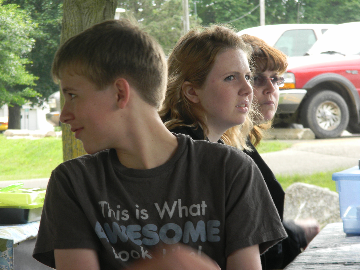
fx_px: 1539
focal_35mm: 148
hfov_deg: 13.3
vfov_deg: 10.0
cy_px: 135
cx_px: 180
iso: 80
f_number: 5
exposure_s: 1/41.1
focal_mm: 26.8
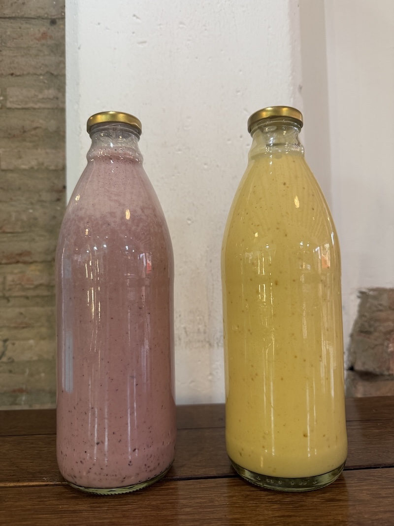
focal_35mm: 24
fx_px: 364
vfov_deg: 71.6
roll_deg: +0.7
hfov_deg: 56.8
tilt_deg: +1.7
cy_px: 263
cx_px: 197
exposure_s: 1/60
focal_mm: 6.76
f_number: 1.78
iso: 160
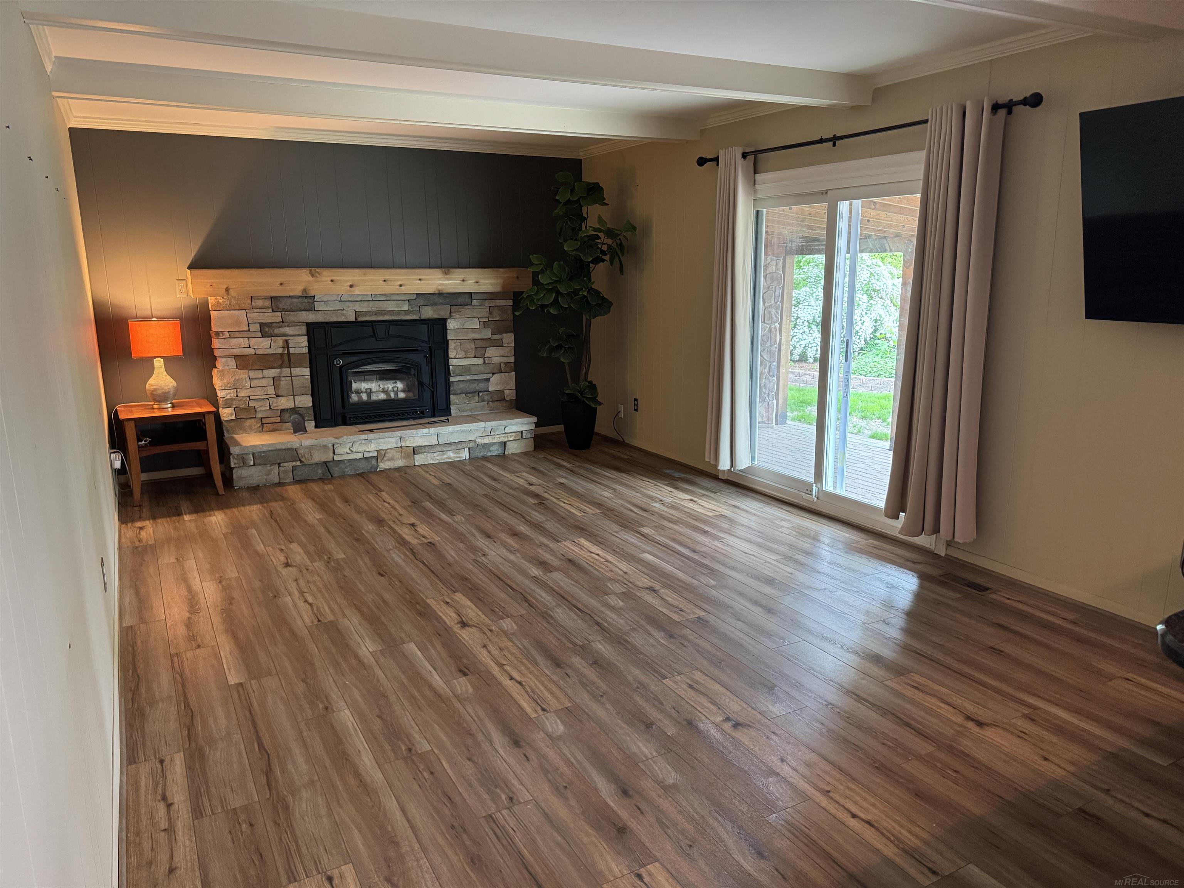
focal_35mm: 24
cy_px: 444
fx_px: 821
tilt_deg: -12.8
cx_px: 592
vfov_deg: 56.8
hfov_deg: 71.6
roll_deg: +0.6
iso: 800
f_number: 1.78
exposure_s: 1/60
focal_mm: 6.76
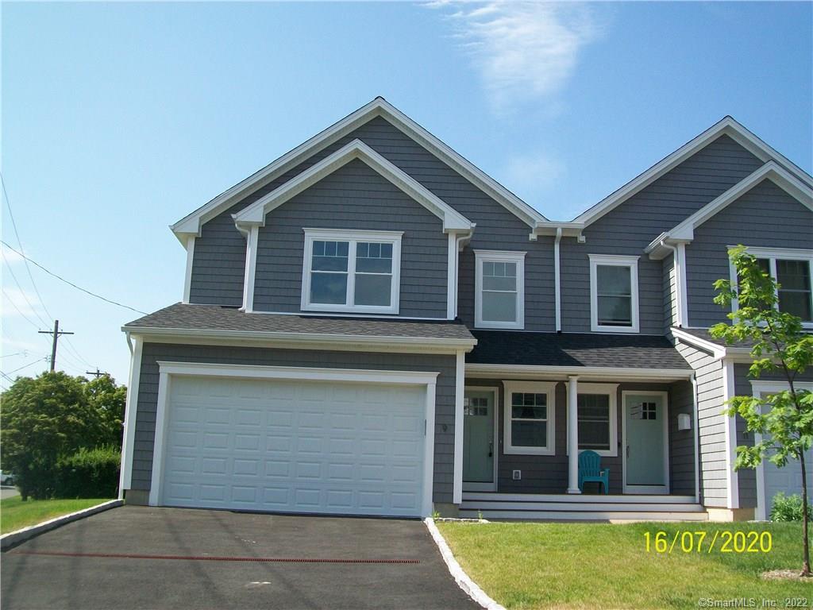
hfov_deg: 51.4
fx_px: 846
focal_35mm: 36
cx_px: 406
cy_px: 305
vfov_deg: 39.7
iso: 64
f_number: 4.8
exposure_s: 1/320
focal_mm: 6
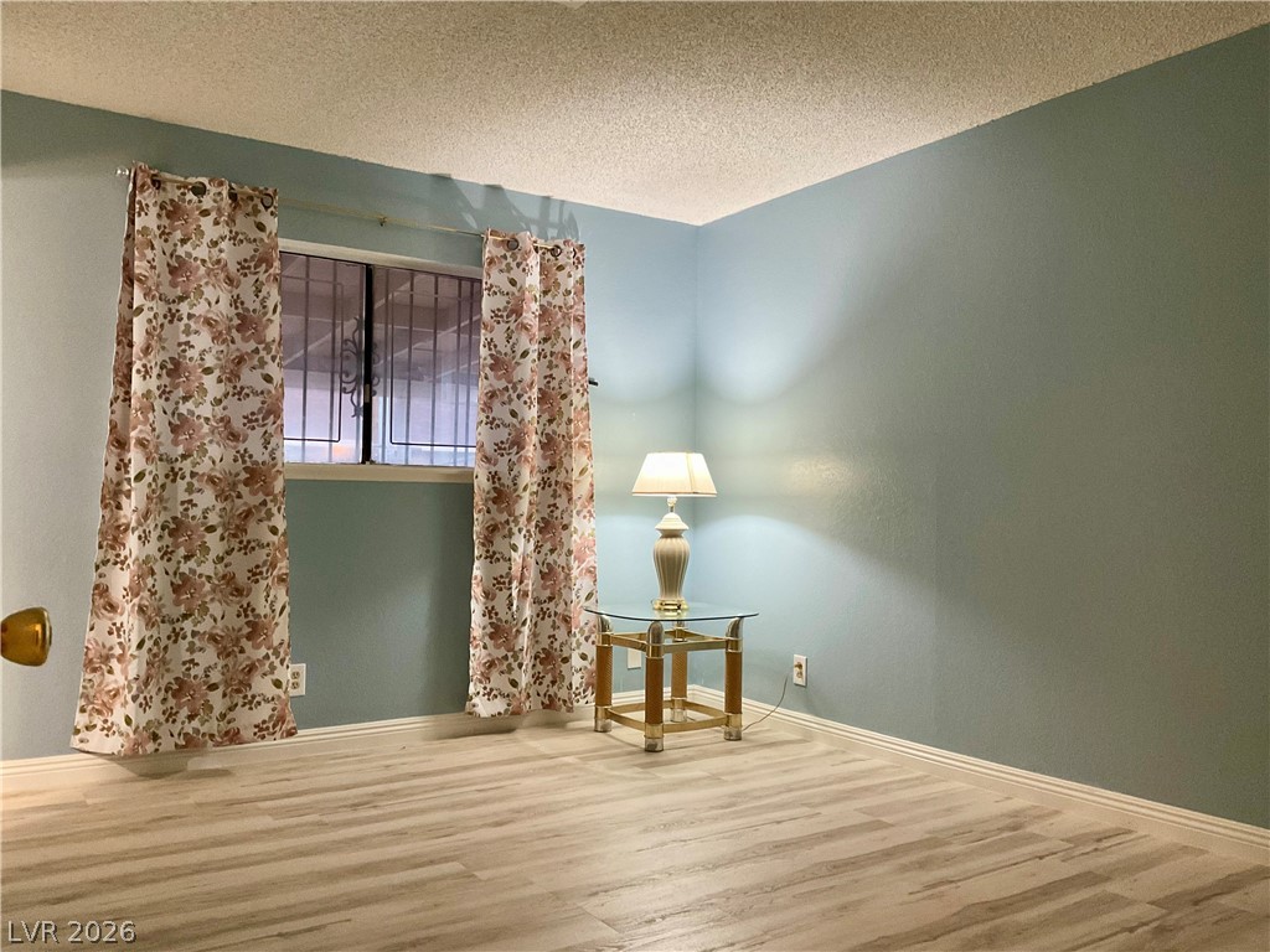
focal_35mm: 29
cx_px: 635
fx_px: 1064
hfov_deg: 61.7
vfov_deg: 48.2
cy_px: 476
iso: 250
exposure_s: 1/60
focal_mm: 3
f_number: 1.8
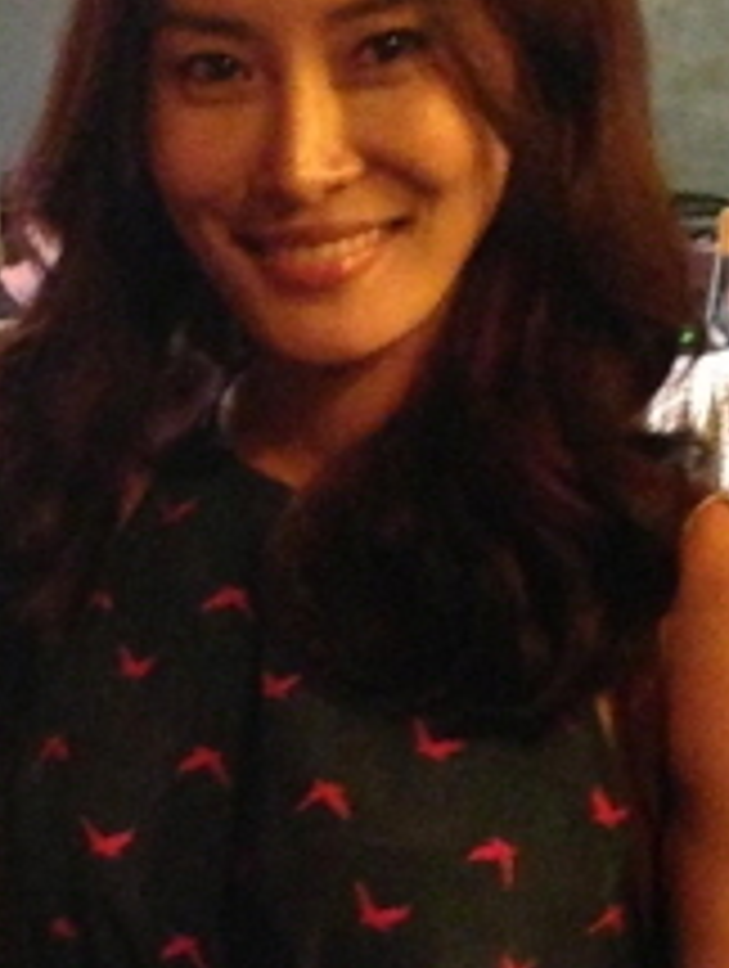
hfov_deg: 15.3
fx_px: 2660
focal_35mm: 95
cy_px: 846
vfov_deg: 20.3
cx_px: -38
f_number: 2.4
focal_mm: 4.13
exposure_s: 1/20
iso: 1600
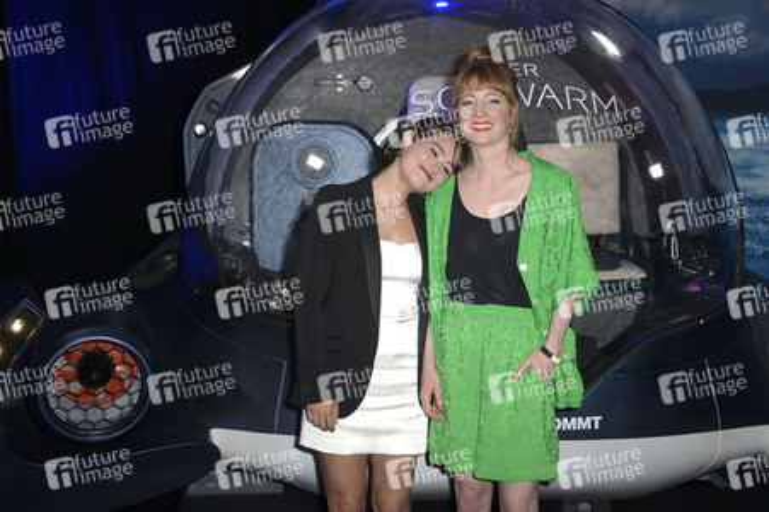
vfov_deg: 23.3
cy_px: 256
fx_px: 1238
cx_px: 384
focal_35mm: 58
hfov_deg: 34.5
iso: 1000
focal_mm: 58
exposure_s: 1/200
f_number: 5.6
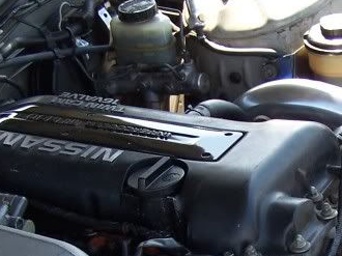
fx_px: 1165
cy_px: 272
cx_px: 309
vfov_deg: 12.4
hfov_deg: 16.5
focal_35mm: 118
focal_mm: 6.3
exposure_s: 1/200
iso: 80
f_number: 2.8
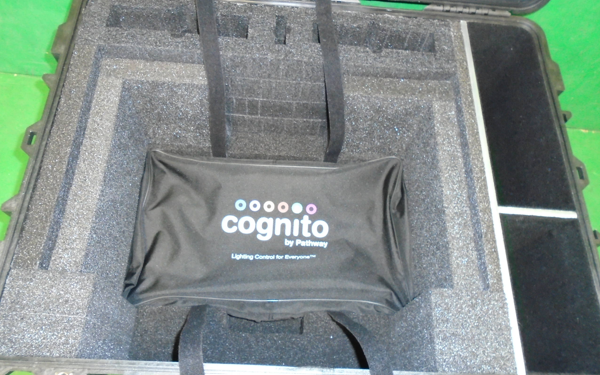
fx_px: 458
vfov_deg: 44.5
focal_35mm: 28
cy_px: 199
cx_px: 301
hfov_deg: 66.5
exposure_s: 1/30
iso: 400
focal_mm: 4.6
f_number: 3.2
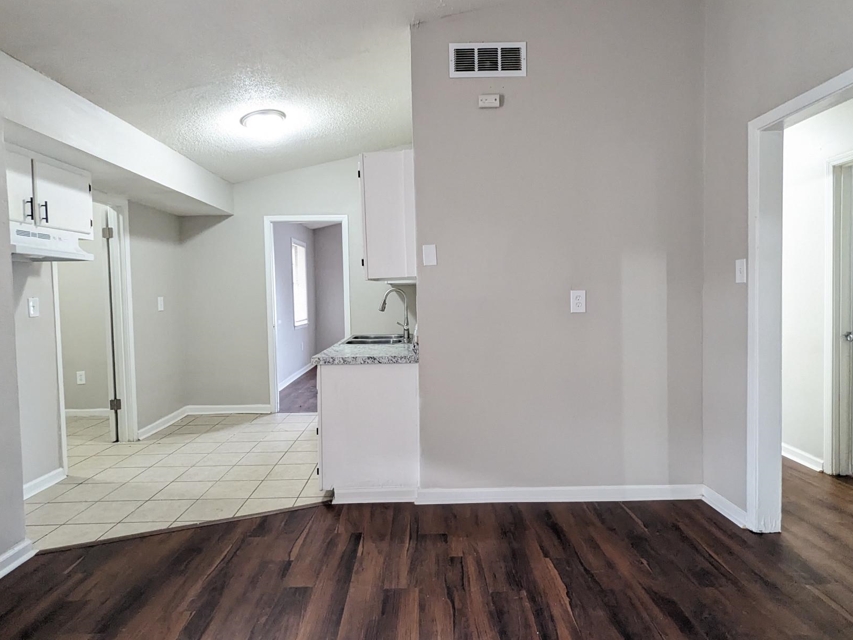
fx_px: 493
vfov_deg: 66.0
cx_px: 429
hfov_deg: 81.7
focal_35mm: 20
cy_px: 321
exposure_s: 1/60
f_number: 2.2
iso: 698
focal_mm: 2.35
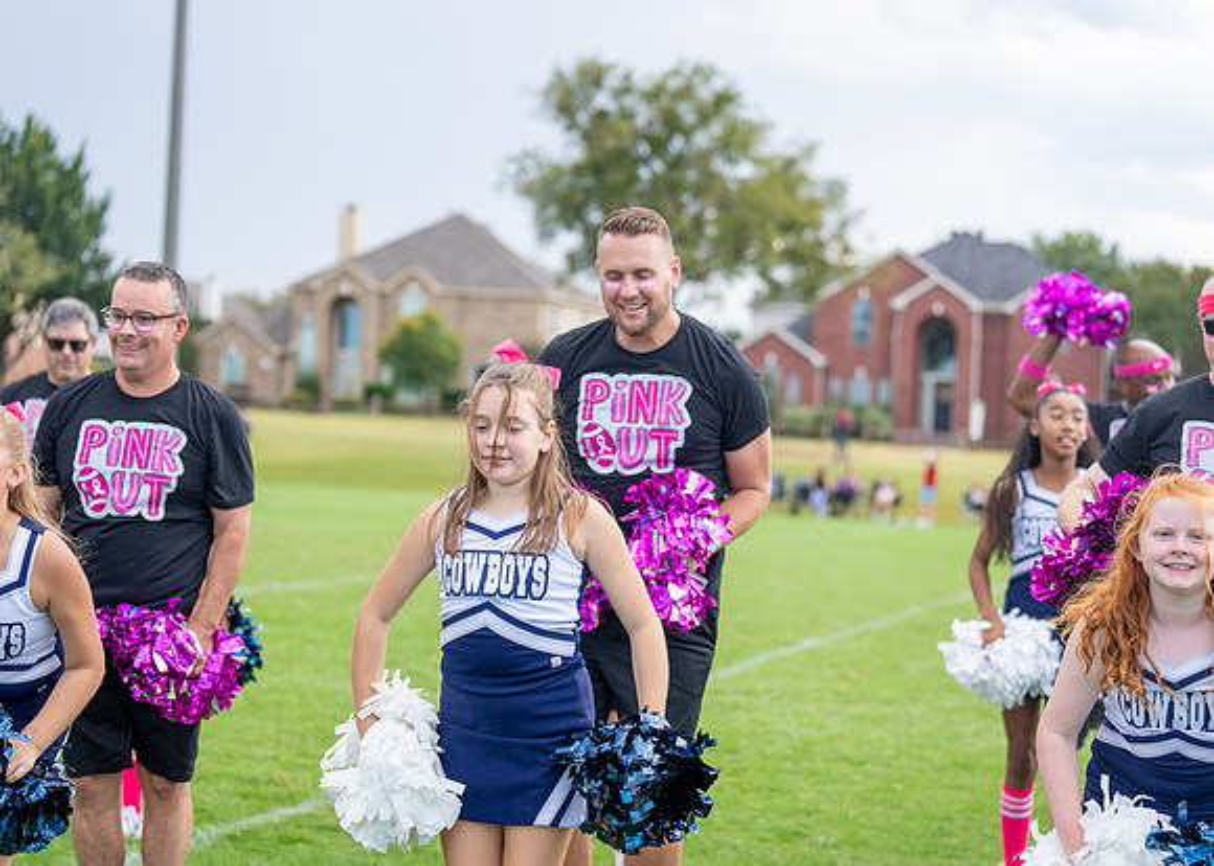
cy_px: 433
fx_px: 2614
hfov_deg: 26.2
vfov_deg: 18.8
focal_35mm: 76
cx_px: 607
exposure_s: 1/4000
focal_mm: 70
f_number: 2.8
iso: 500
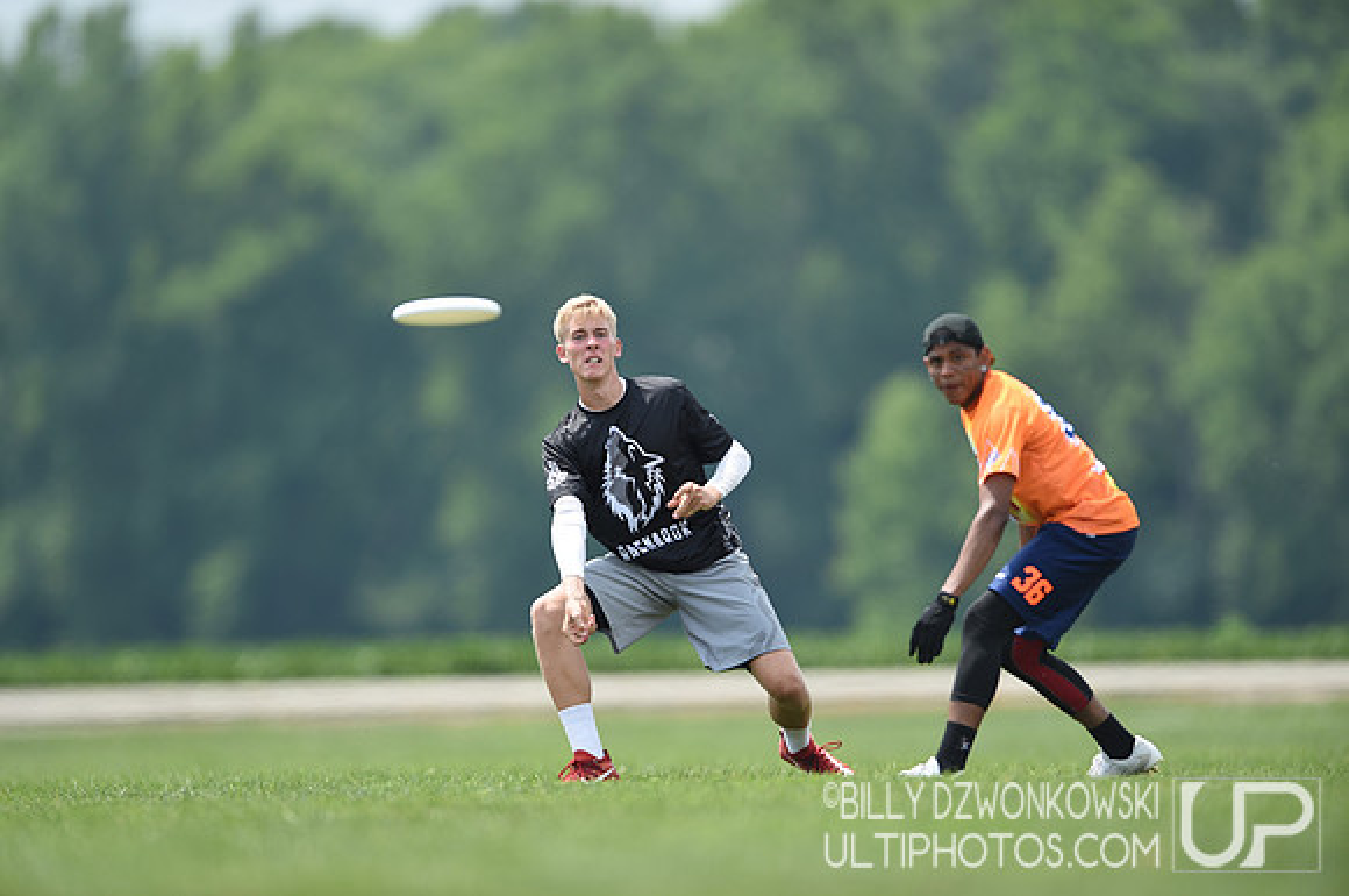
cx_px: 674
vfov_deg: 3.4
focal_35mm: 400
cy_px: 448
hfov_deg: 5.2
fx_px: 14968
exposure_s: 1/1600
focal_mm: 400
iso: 125
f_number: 2.8
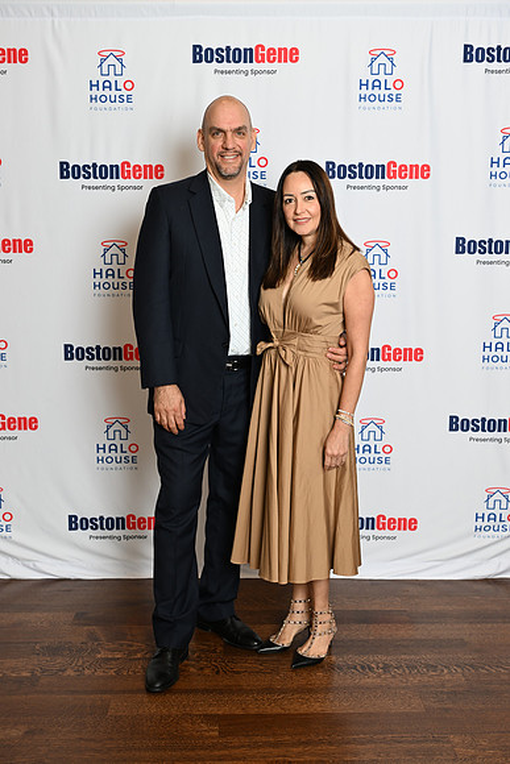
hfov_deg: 31.9
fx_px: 892
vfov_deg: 46.4
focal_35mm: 42
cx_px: 255
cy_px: 382
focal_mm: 42
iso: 200
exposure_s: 1/60
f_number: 3.5
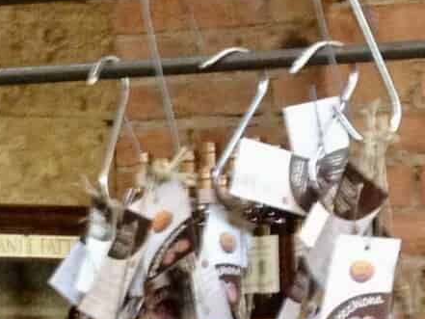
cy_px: 852
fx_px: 2493
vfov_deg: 6.8
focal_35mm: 203
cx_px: 286
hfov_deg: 9.7
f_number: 2.4
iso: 250
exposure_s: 1/20
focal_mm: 4.28
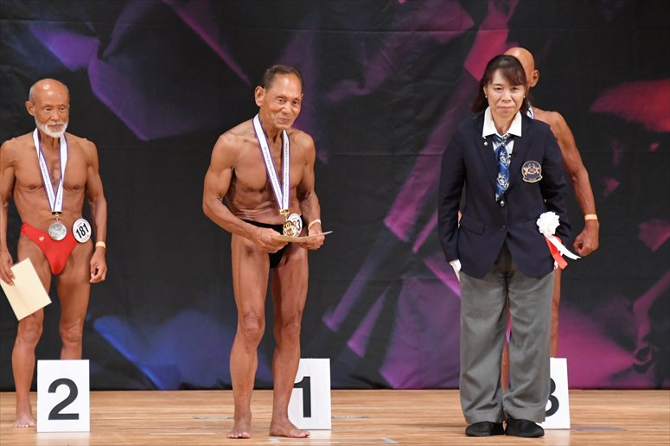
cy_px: 223
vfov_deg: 4.6
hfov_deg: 6.9
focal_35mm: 300
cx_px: 335
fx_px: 5581
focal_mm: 200
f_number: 5.6
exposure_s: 1/400
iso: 5600
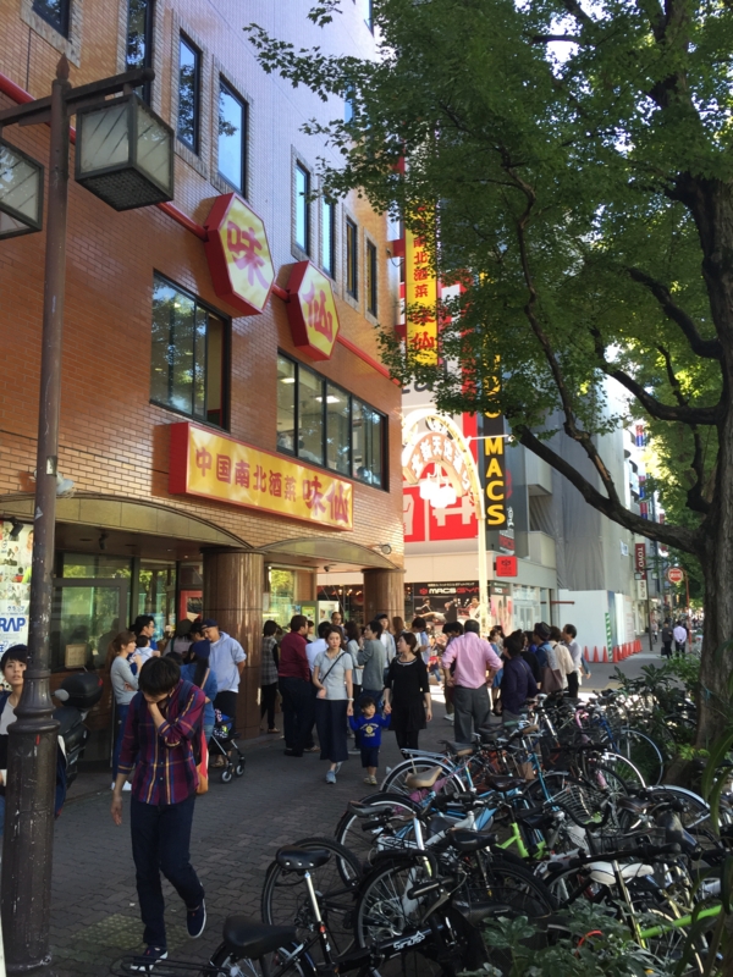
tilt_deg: +9.7
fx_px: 819
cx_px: 366
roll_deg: +0.4
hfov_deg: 48.2
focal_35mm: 29
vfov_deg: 61.7
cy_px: 488
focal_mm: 4.15
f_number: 2.2
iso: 40
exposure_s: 1/120
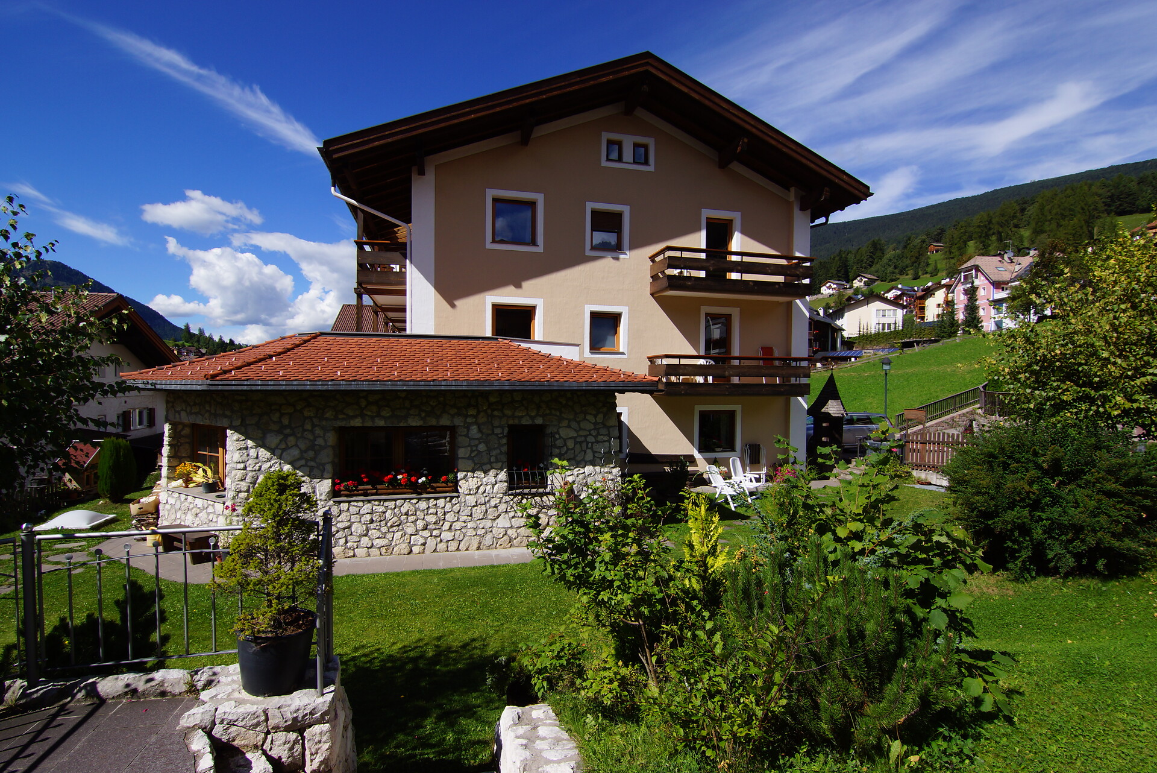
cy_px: 386
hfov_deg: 95.0
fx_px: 531
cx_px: 578
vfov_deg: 72.1
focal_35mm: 16
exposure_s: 1/160
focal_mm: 11
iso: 100
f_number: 13
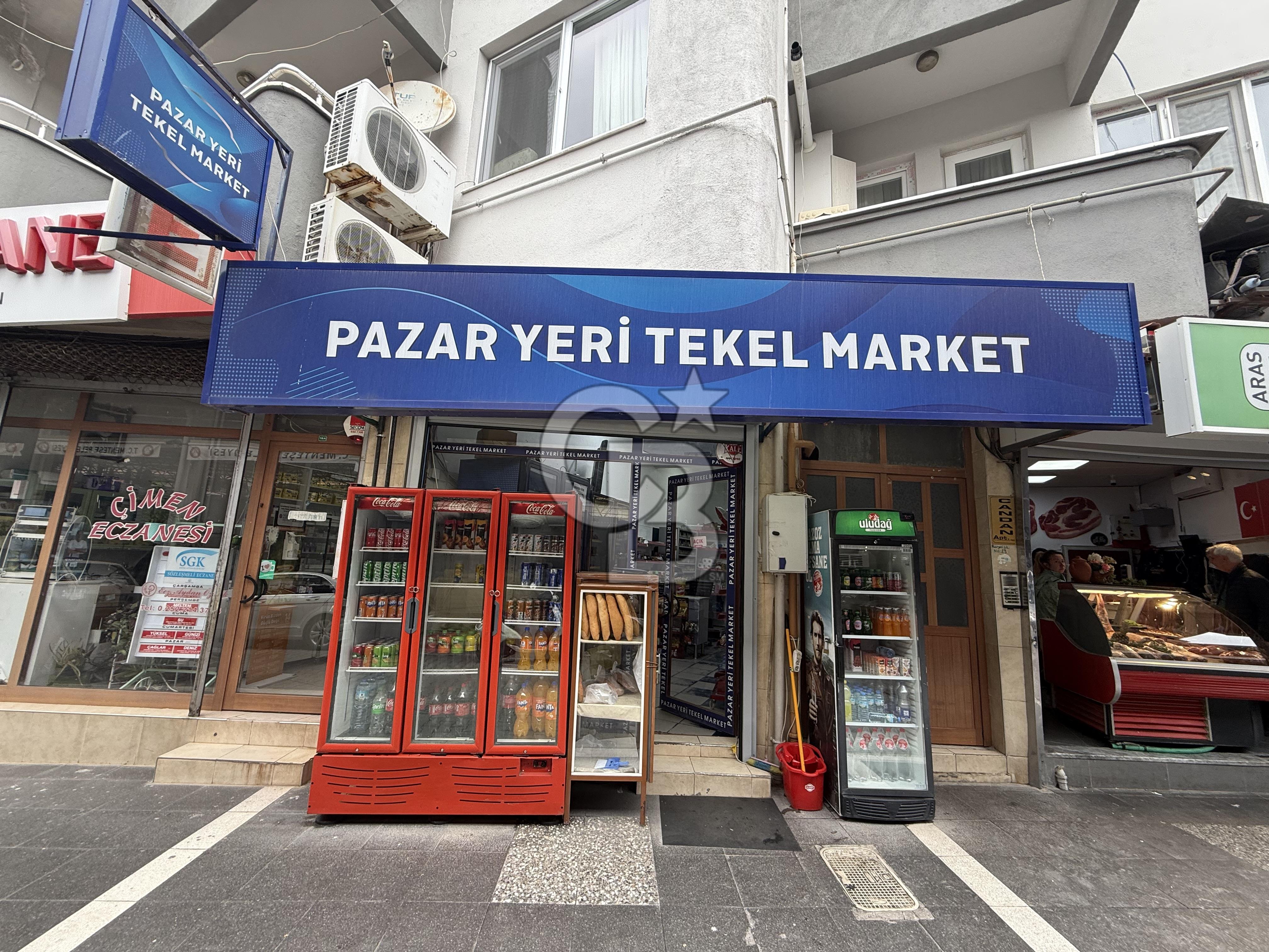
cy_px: 476
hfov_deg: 102.1
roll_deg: -3.7
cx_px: 634
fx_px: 513
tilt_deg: +9.4
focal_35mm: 14
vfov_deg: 85.7
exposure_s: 1/110
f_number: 2.2
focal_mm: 2.22
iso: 64
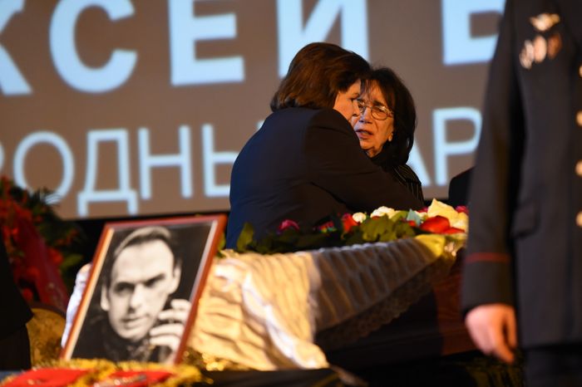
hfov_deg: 13.3
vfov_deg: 8.8
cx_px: 291
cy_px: 194
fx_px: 2505
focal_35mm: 155
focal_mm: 155
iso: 5000
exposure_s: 1/250
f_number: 3.2
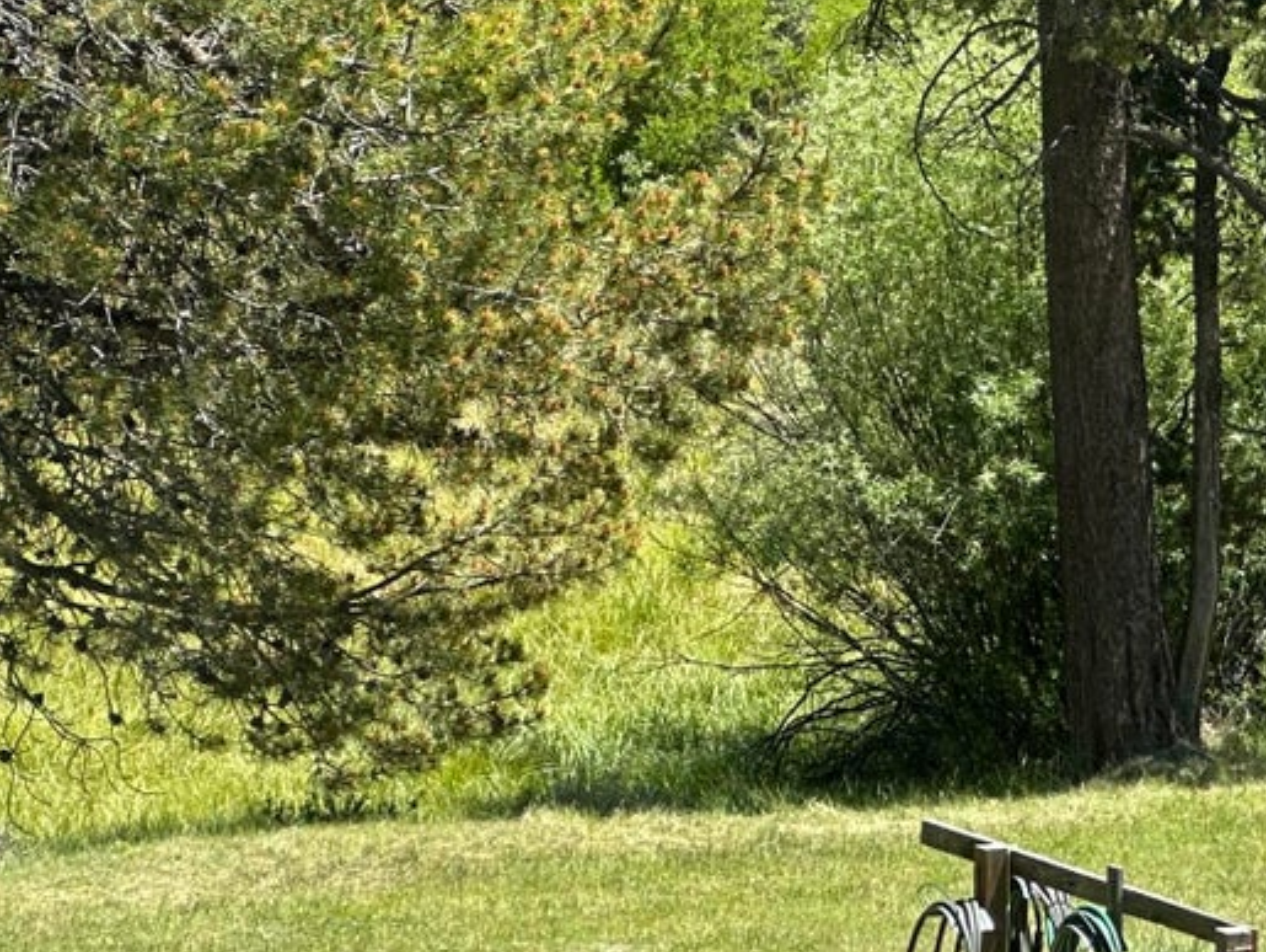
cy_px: 561
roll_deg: -2.2
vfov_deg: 7.3
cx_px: 1611
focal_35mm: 204
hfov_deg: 9.5
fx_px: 7466
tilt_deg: -6.2
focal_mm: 9
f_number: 2.8
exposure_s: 1/221
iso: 32
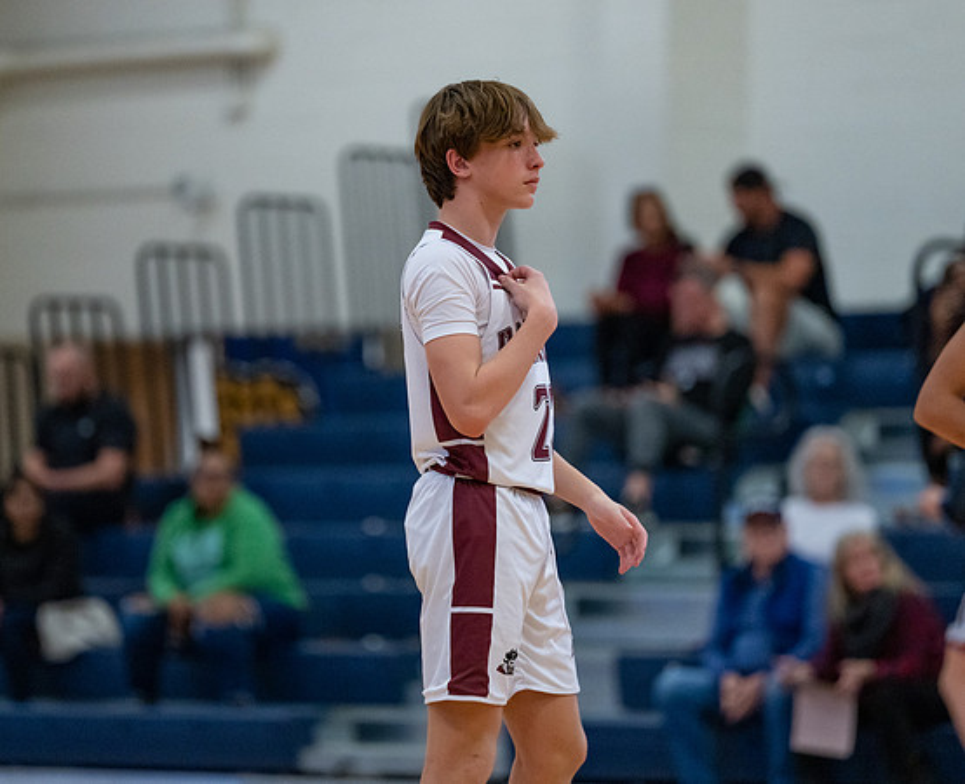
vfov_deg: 6.5
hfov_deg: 8.0
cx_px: 440
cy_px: 352
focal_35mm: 241
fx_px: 6918
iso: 5000
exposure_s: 1/1000
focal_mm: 182
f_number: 2.8
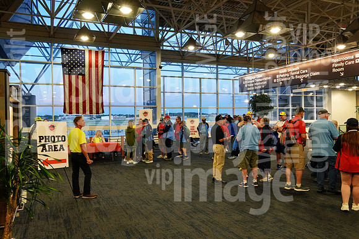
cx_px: 180
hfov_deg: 64.5
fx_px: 284
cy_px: 120
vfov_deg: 45.7
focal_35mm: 28
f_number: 8
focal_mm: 19
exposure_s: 1/60
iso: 3200
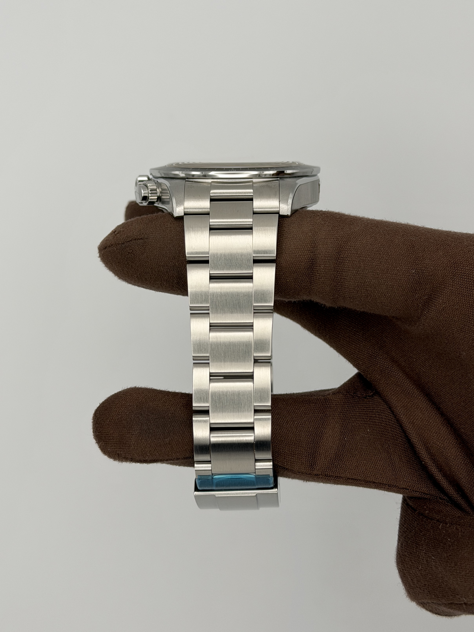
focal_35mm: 48
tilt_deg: -86.7
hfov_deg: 30.3
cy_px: 316
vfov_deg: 39.7
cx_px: 237
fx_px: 876
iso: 64
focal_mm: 6.76
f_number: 1.78
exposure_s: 1/553
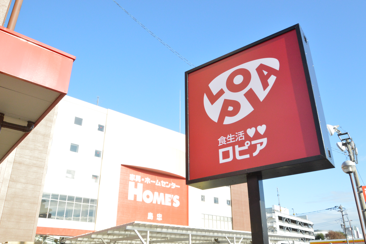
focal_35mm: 28
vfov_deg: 45.6
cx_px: 183
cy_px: 122
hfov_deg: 64.6
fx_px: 289
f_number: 13
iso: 1600
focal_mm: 19
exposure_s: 1/640
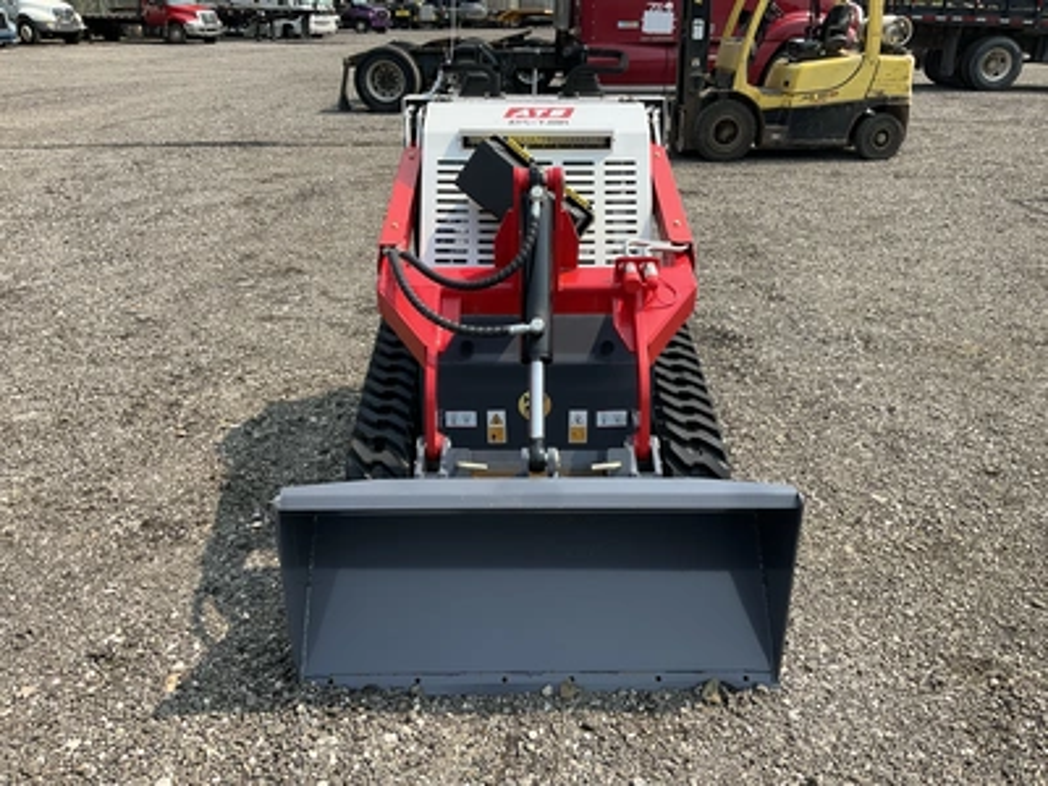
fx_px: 878
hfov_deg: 61.7
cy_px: 393
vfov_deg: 48.2
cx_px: 524
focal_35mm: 29
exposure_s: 1/1098
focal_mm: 3
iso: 25
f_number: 1.8
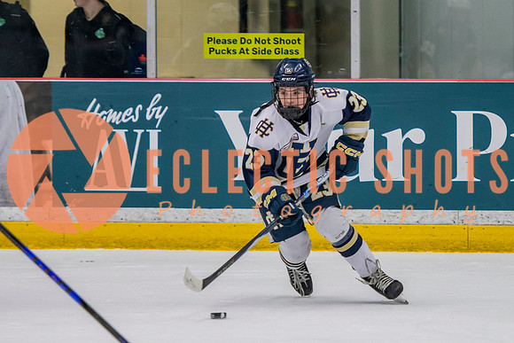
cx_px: 325
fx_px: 4494
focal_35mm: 315
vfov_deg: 4.4
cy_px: 150
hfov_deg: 6.5
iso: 2000
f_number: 3.2
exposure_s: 1/640
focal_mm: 150
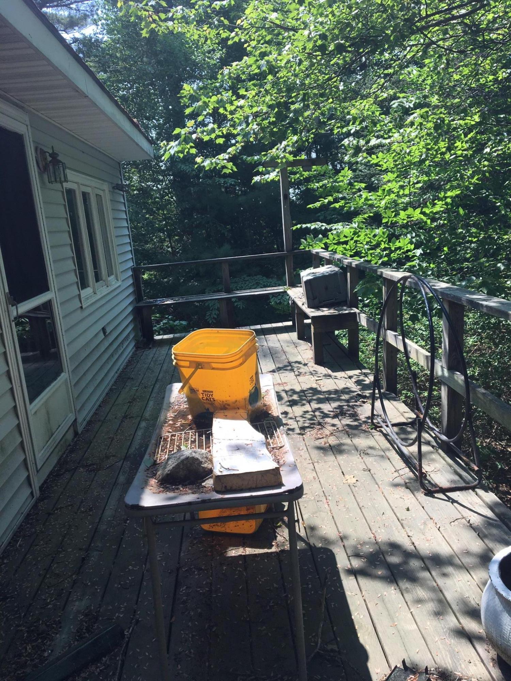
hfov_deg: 48.2
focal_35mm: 29
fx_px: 571
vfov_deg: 61.7
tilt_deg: -12.3
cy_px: 340
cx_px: 256
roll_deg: +6.5
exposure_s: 1/845
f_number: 2.2
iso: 25
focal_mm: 4.15
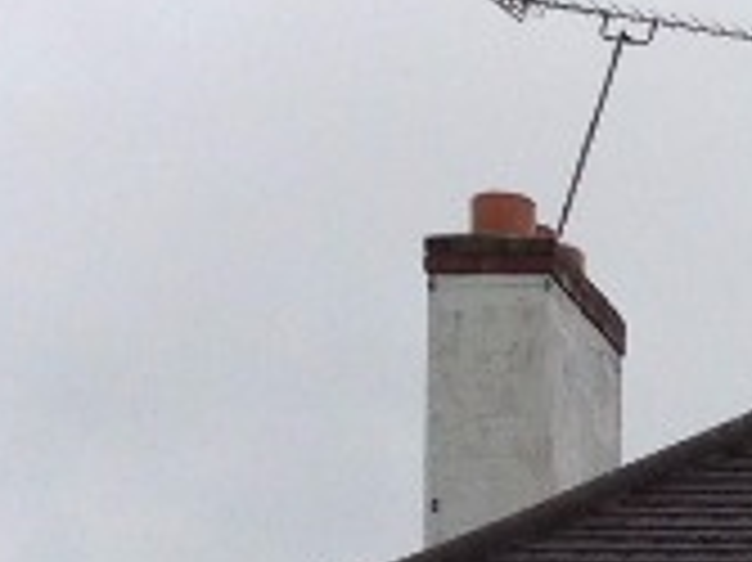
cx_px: 1707
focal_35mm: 237
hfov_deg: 7.8
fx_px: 5145
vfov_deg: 6.0
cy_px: 1389
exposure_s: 1/324
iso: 50
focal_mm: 4.12
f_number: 2.4
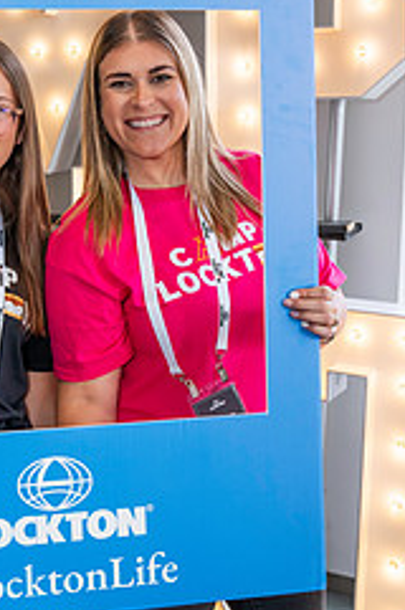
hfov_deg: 22.9
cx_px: 58
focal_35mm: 58
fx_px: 981
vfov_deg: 34.3
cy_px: 228
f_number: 5.6
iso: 1000
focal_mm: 31
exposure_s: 1/160
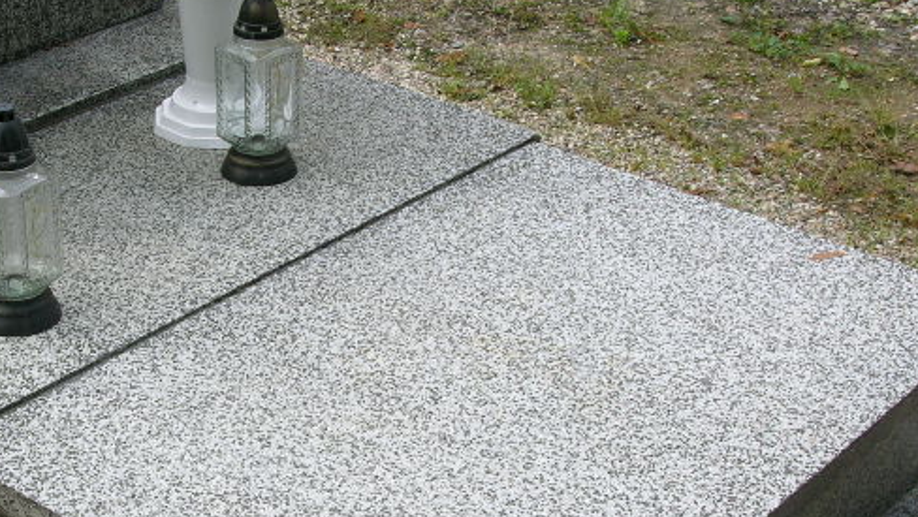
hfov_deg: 26.2
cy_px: 318
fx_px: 1948
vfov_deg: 15.1
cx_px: 245
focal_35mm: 80
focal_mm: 8.9
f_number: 5
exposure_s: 1/164
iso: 50
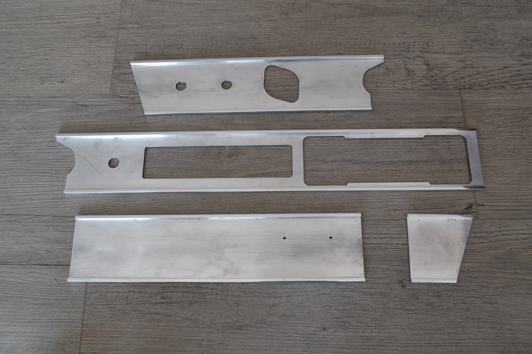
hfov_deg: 57.2
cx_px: 266
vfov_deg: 40.0
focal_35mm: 33
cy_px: 177
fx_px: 488
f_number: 5.6
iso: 400
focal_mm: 22
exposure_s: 1/125
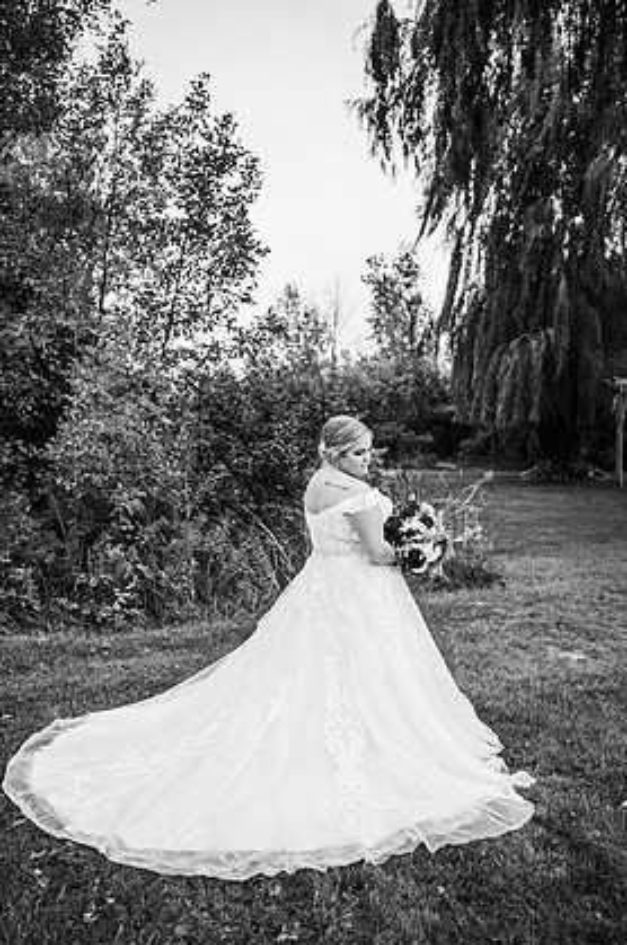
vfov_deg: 63.7
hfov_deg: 44.8
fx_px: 760
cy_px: 489
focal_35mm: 29
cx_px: 301
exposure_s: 1/1000
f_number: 2.8
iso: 200
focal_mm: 27
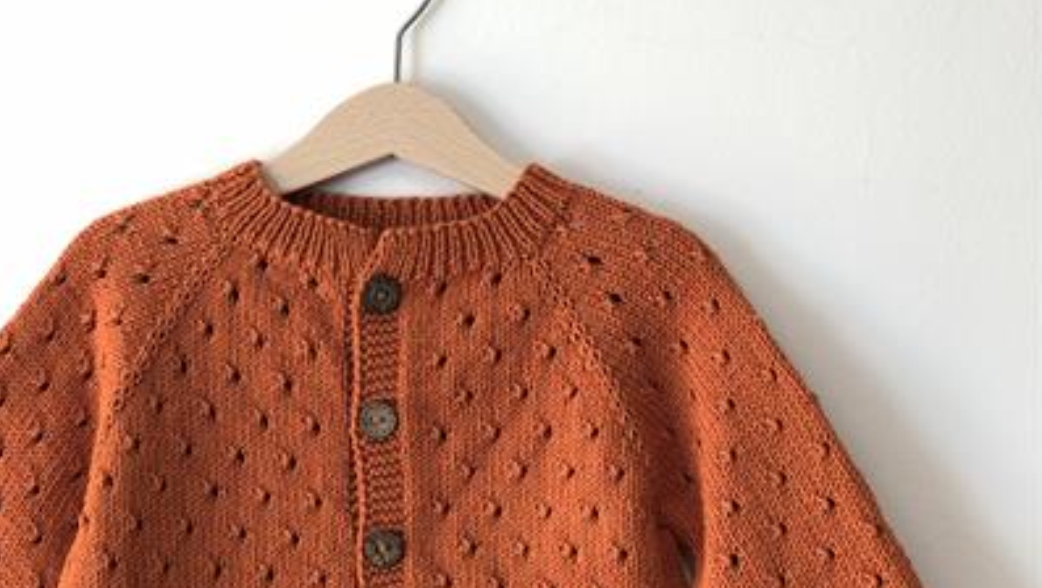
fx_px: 2101
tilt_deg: +2.1
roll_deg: -1.4
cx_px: 520
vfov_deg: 15.8
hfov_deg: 27.8
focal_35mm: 76
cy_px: 458
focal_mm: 6
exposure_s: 1/50
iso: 50
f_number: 2.4
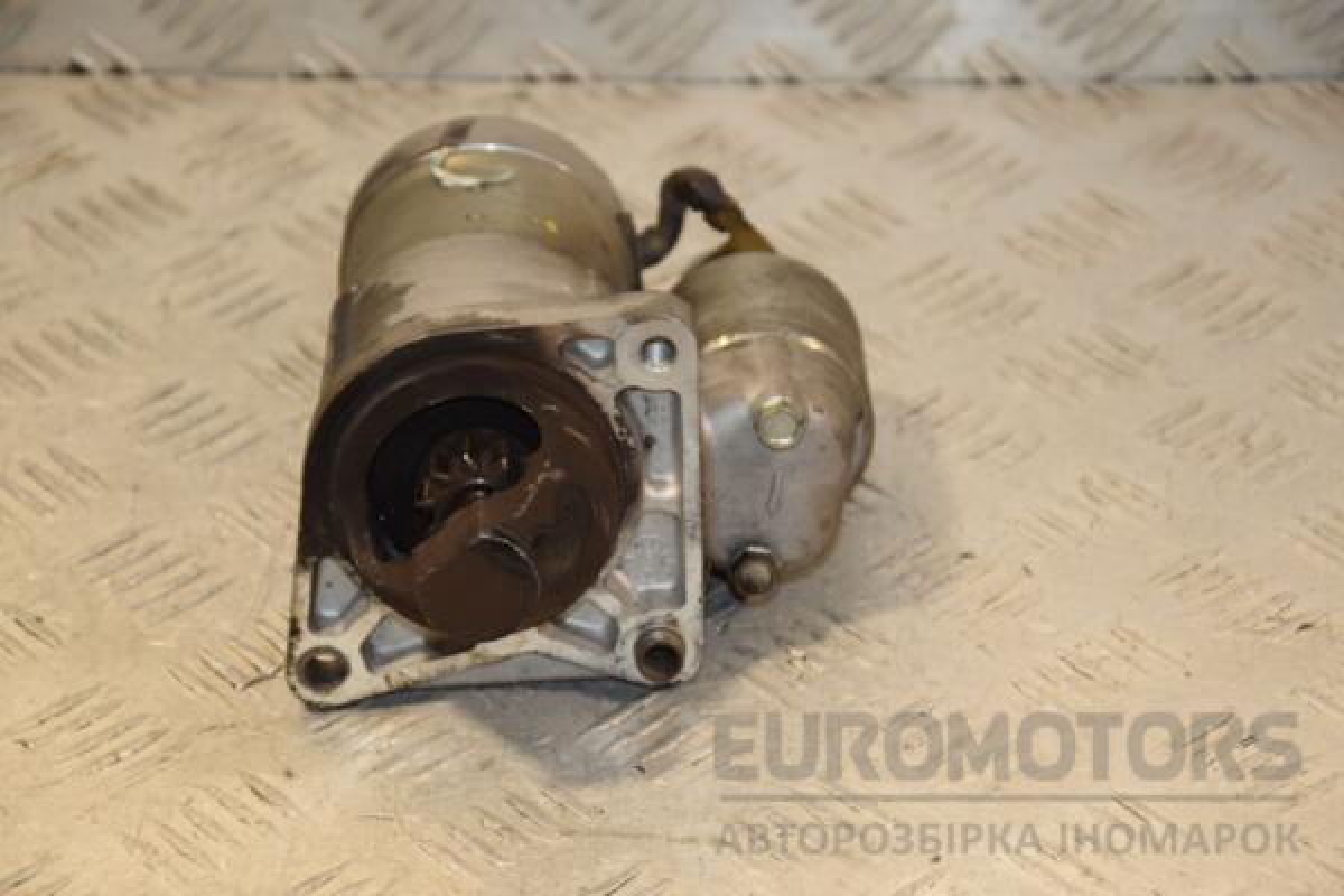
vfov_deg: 10.8
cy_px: 448
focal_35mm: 128
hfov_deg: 16.1
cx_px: 672
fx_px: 4760
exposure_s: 1/200
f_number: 6.3
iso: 800
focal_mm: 85
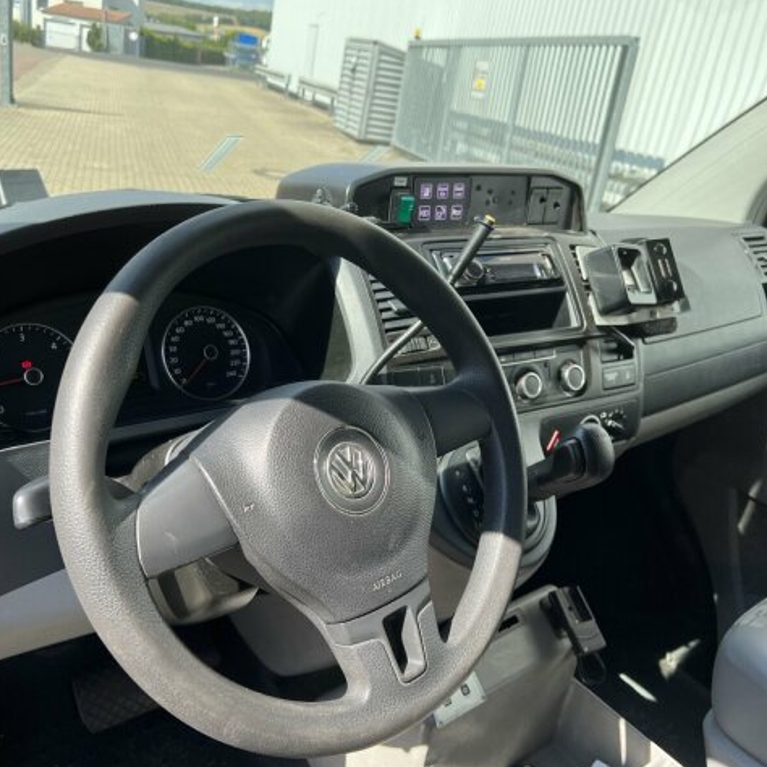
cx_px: 317
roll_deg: -8.9
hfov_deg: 52.3
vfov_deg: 52.5
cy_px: 385
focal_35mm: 31
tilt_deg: -22.9
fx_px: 777
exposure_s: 1/982
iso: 50
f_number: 1.5
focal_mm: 5.7
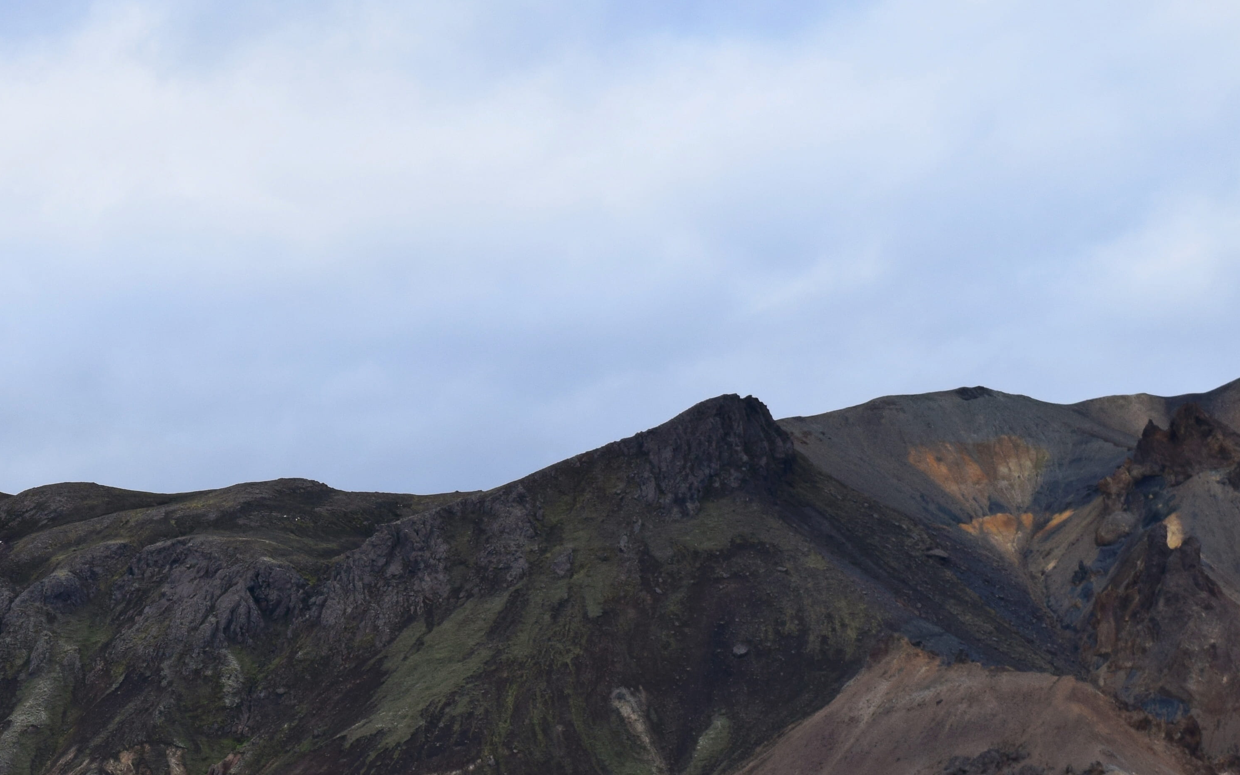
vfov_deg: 12.1
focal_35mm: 108
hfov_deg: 18.8
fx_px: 3650
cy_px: 638
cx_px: 9
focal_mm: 35
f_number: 11
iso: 400
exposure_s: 1/500
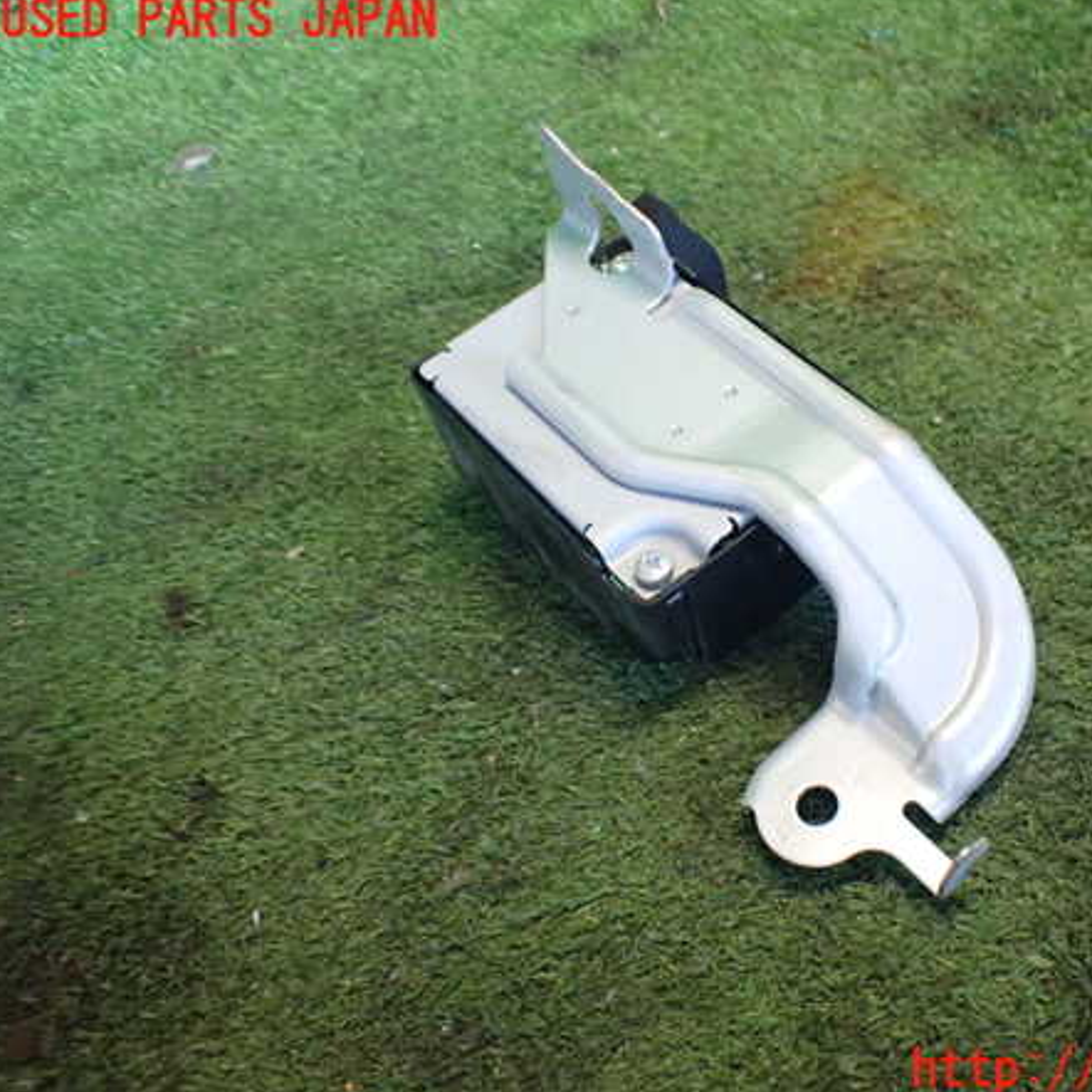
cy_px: 546
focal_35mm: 36
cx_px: 729
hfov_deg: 45.3
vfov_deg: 46.0
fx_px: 1285
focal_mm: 5.4
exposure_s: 1/80
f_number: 2.3
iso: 800
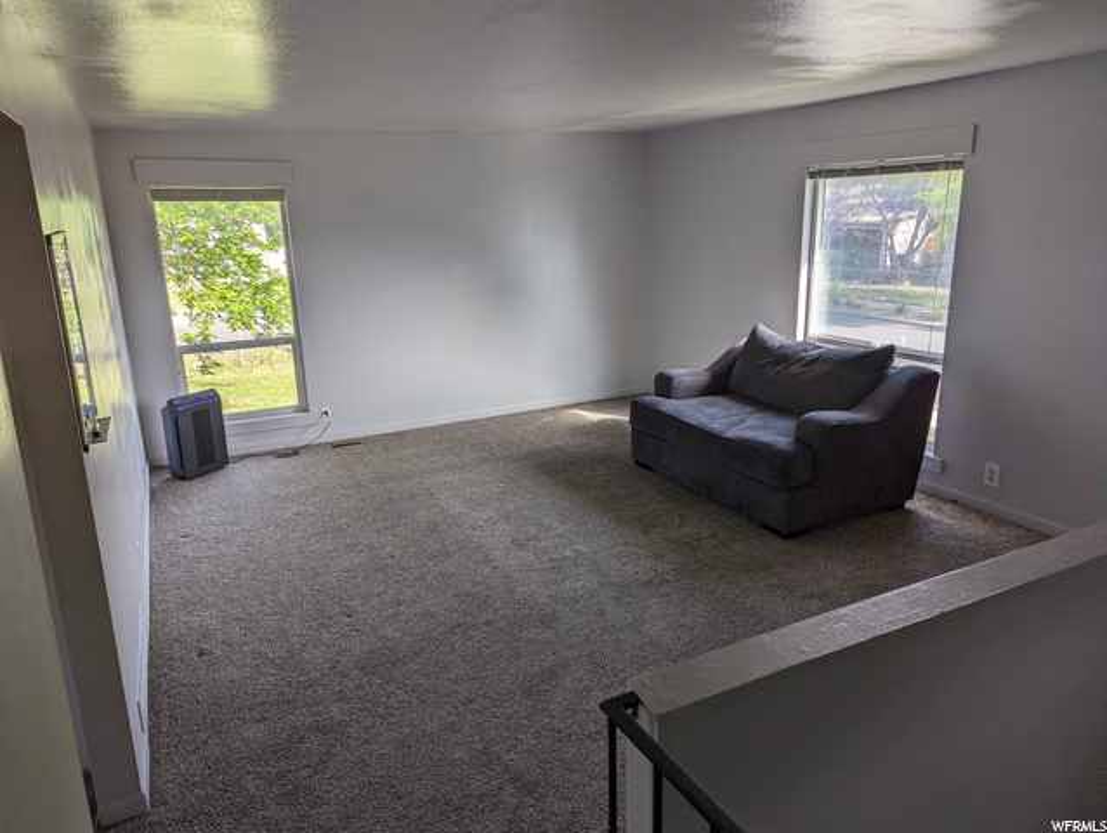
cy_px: 416
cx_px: 554
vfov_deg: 56.9
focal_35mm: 24
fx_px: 768
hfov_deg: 71.5
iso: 29
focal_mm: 6.81
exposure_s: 1/130
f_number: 1.85
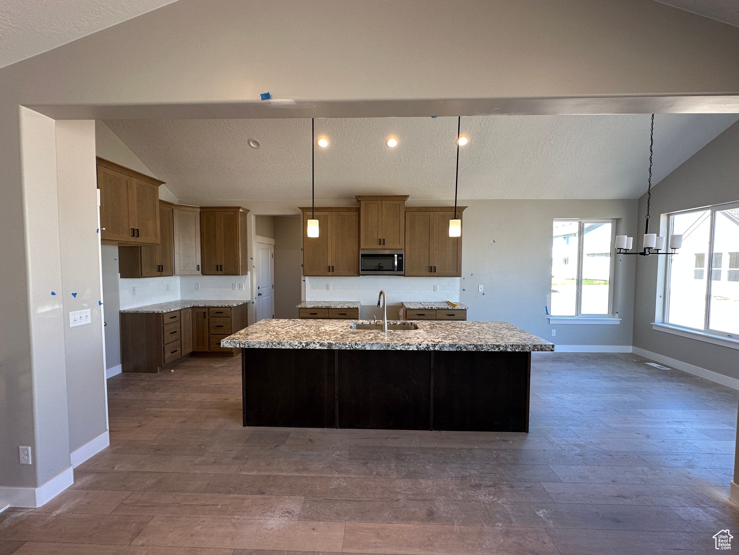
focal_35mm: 14
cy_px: 278
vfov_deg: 85.7
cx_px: 370
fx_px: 299
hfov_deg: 102.1
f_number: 2.2
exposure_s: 1/120
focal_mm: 2.22
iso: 100
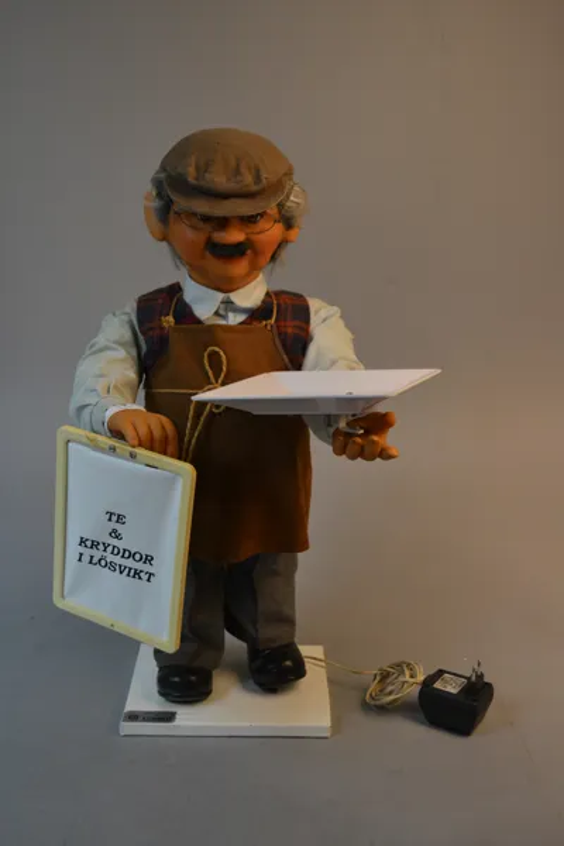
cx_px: 282
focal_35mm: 39
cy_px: 423
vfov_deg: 49.6
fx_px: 916
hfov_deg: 34.2
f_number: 4.2
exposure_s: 1/60
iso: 640
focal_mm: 26
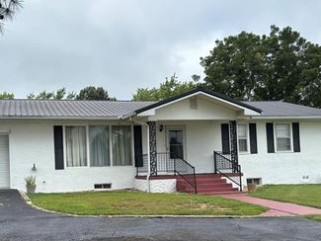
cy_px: 164
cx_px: 105
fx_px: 371
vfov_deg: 35.6
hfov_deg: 46.0
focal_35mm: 40
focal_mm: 5.96
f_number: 1.6
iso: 50
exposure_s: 1/1949
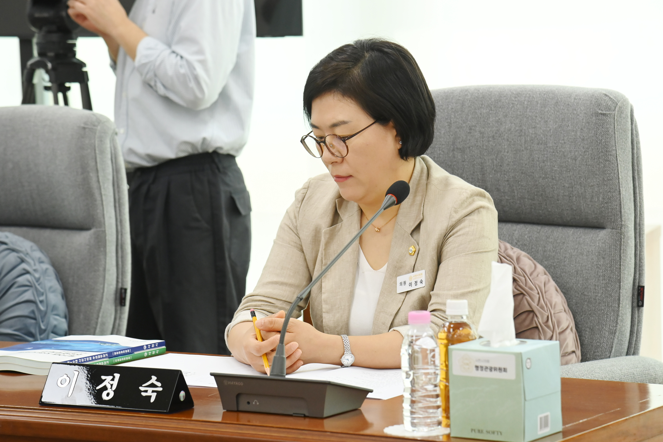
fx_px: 2210
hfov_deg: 17.1
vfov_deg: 11.4
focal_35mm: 120
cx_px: 332
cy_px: 221
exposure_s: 1/250
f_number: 6.3
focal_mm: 120
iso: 2500
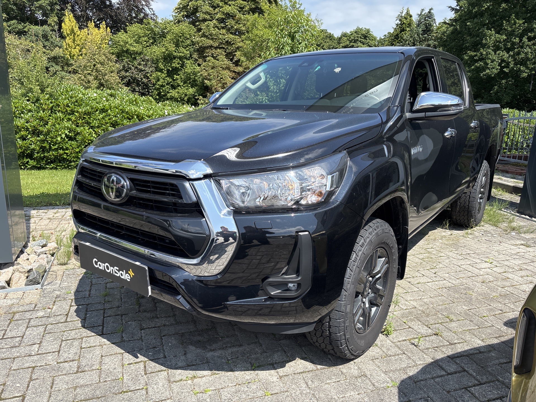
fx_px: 403
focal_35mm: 26
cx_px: 268
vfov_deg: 53.1
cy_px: 201
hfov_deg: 67.3
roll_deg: -2.3
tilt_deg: -11.7
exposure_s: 1/1437
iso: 50
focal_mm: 5.96
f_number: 1.6
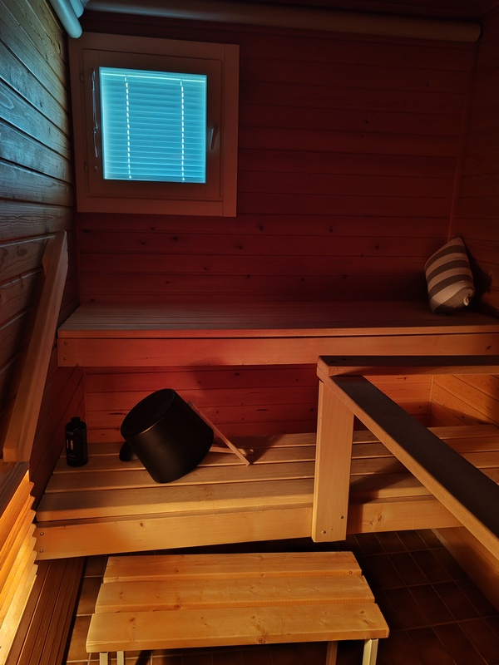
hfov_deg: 51.4
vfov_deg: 65.3
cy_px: 332
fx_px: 519
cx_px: 250
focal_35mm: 27
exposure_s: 1/50
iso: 1600
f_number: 1.9
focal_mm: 6.12
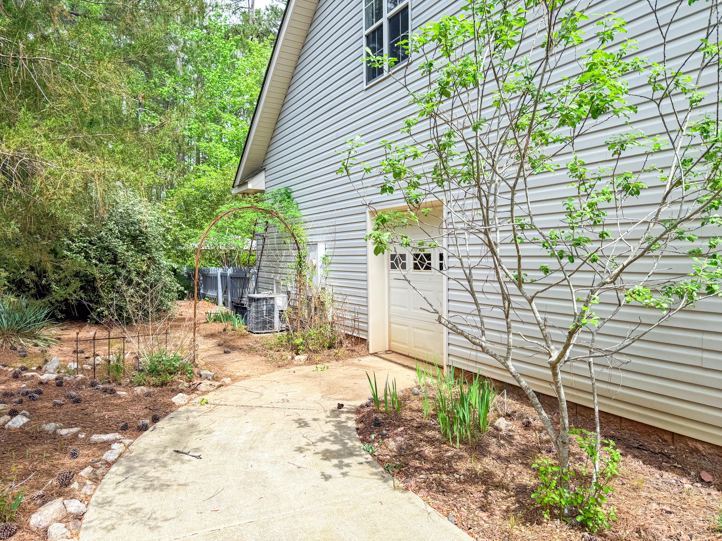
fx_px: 501
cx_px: 361
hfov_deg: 71.6
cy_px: 270
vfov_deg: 56.8
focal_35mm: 24
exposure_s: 1/2400
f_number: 1.8
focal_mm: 6.76
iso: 80
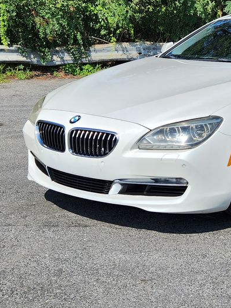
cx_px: 223
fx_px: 623
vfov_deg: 27.8
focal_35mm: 70
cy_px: 132
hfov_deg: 20.4
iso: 20
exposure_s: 1/1829
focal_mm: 5.4
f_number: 1.8
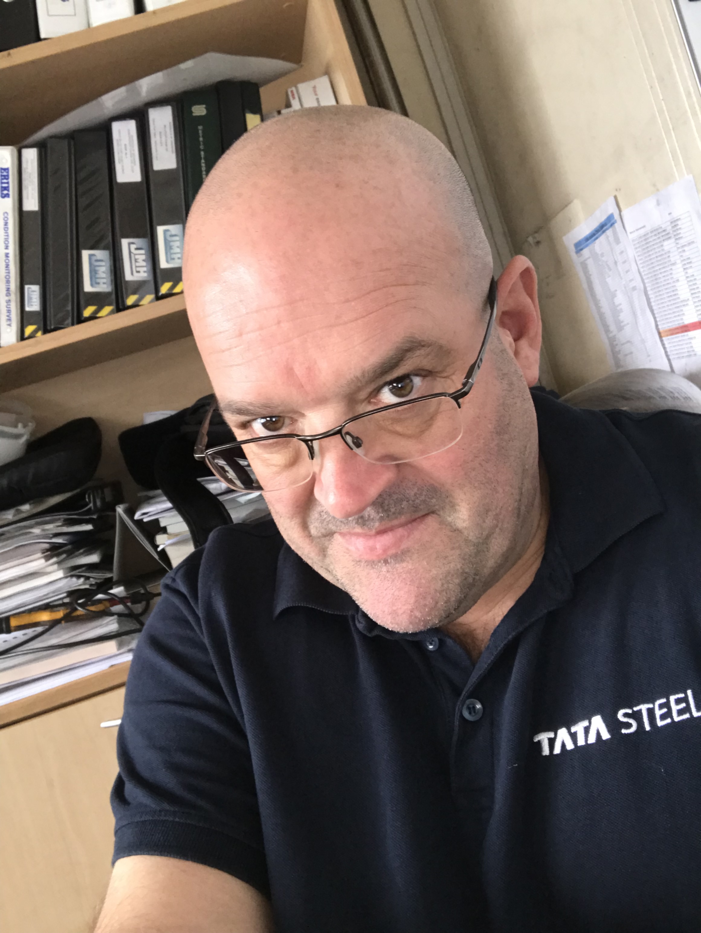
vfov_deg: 56.8
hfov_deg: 44.2
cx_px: 350
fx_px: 863
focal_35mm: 32
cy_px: 466
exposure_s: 1/33
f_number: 2.2
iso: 80
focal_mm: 2.87
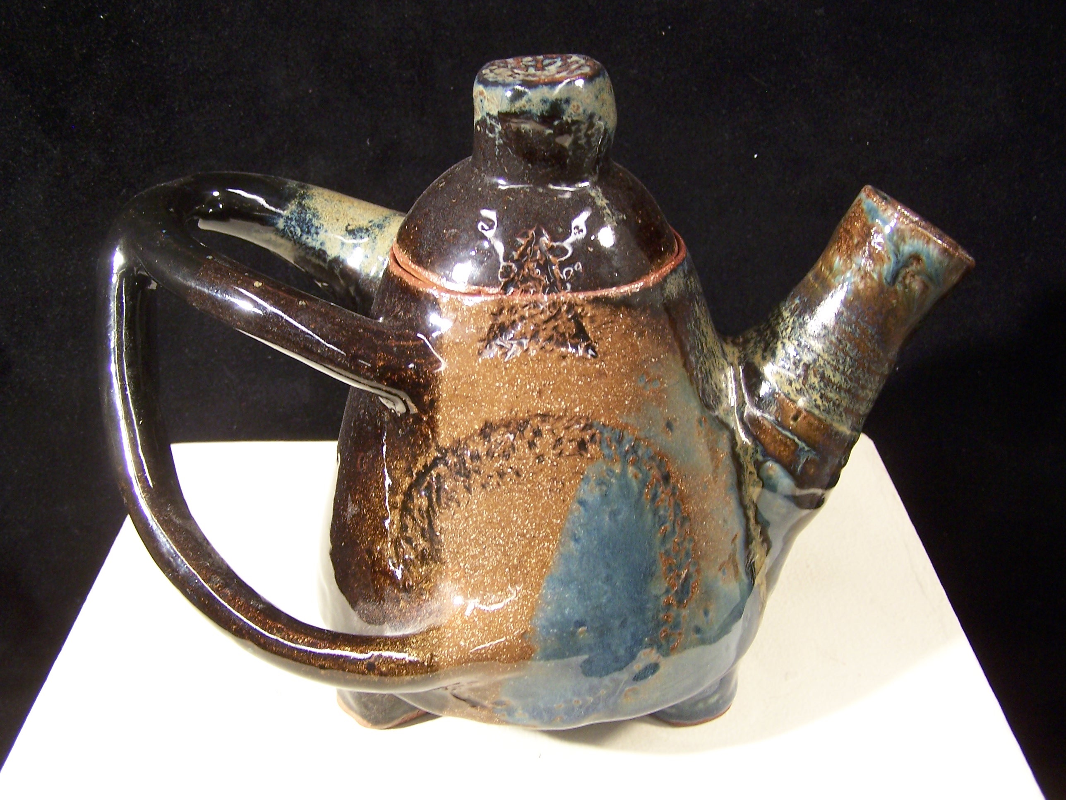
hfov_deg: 49.0
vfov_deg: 37.7
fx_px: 1170
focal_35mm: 38
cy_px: 400
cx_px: 533
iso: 140
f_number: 2.8
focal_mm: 6.3
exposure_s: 1/15
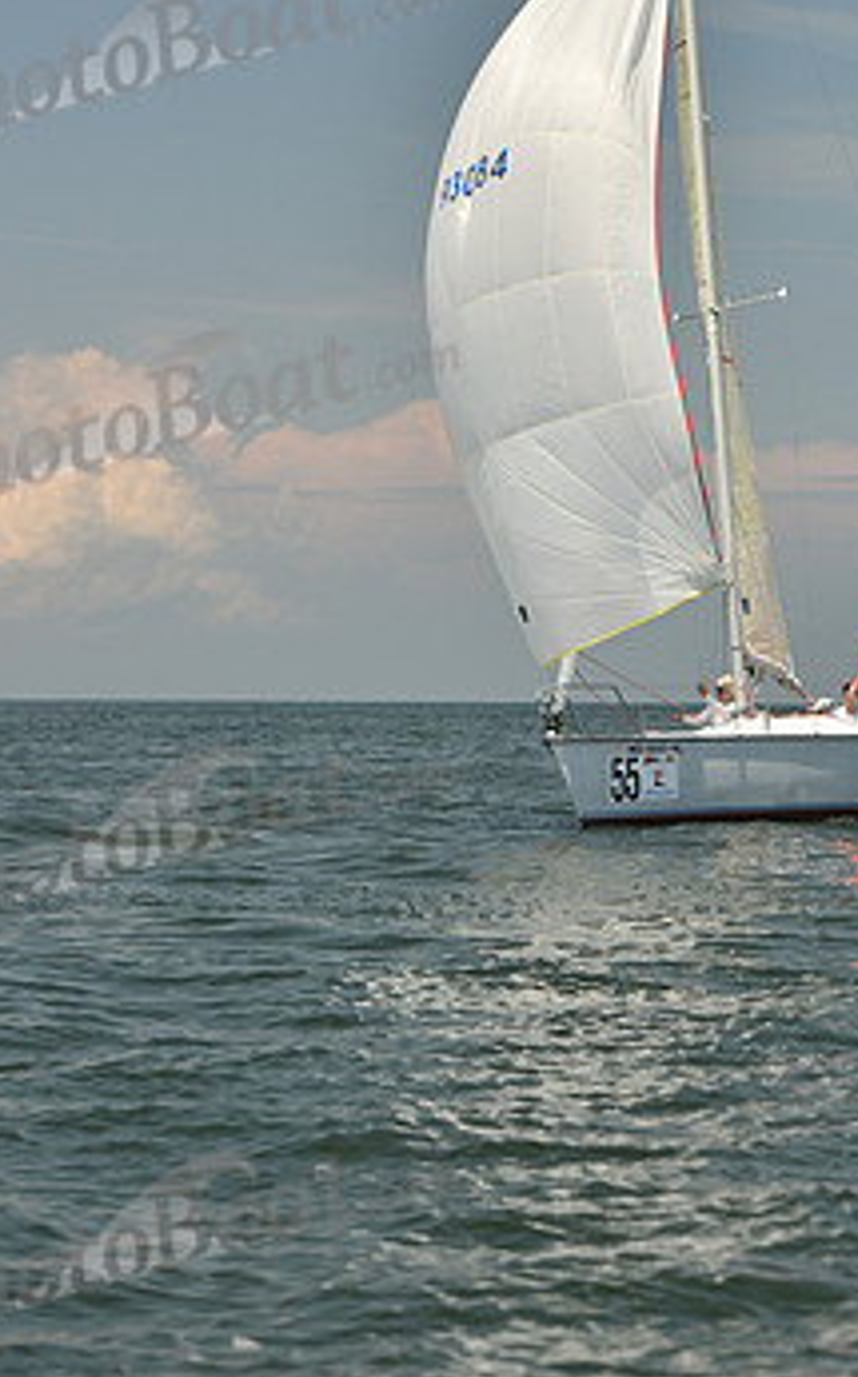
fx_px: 6111
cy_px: 567
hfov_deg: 8.0
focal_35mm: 163
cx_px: 668
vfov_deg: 12.8
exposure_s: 1/1250
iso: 320
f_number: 5
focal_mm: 95
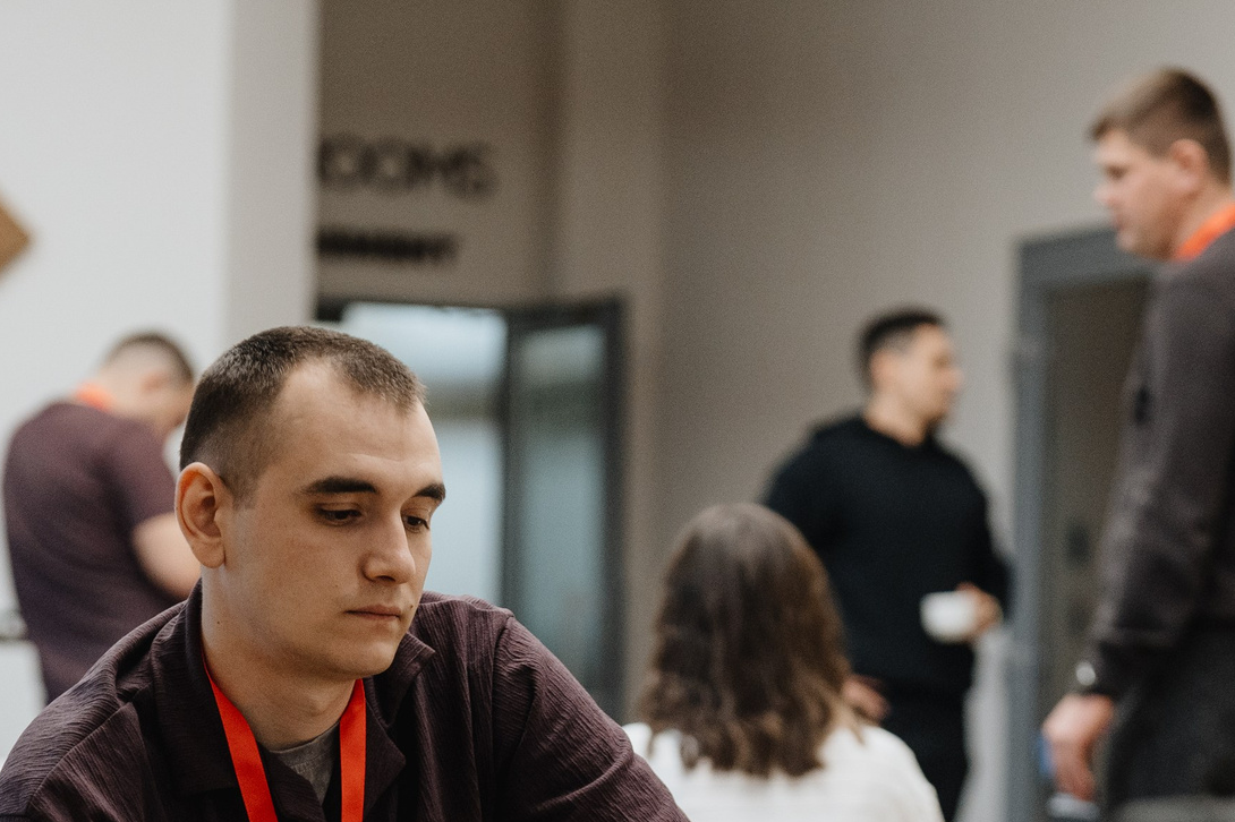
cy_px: 851
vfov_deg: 11.2
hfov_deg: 16.9
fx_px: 4149
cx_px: 706
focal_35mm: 121
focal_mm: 50
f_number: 1.8
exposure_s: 1/400
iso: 800
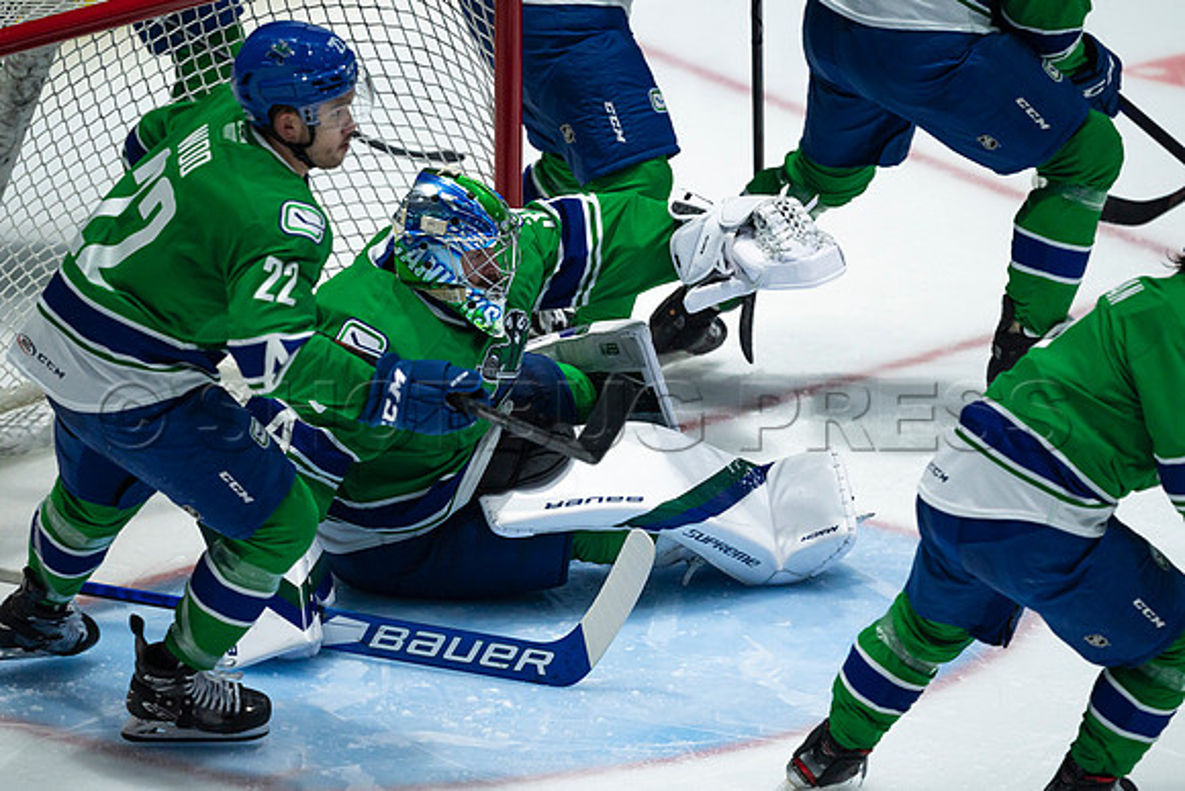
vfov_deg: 2.1
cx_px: 592
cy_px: 396
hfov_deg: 3.2
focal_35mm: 643
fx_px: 21177
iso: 2000
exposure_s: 1/1000
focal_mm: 600
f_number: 4
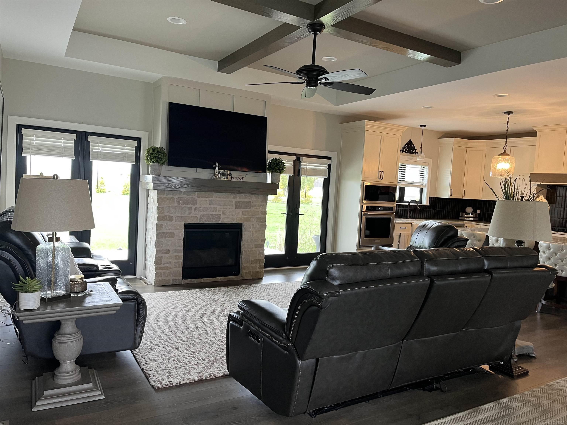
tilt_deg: -4.3
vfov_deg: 53.1
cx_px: 284
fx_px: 426
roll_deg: -3.5
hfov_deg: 67.3
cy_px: 212
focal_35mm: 26
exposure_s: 1/60
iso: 125
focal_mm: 5.1
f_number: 1.6
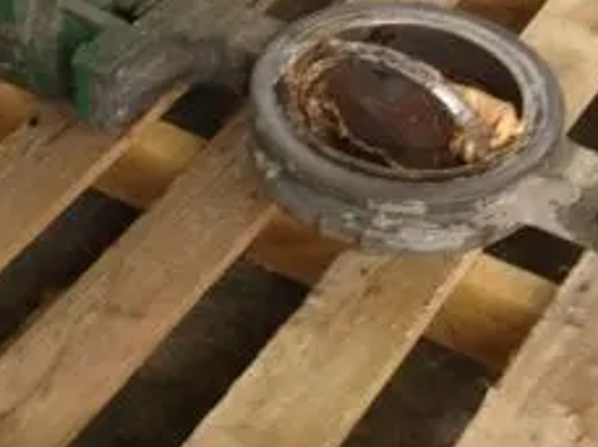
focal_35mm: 98
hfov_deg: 20.0
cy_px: 136
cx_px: 214
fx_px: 1690
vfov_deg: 15.0
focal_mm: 4.28
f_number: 2.4
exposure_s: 1/20
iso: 200
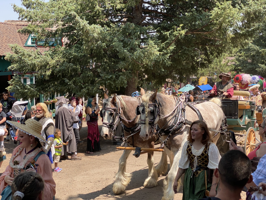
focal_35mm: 52
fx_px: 400
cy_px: 100
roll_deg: -1.0
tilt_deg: -8.6
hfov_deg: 36.8
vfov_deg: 28.0
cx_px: 133
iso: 20
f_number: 2
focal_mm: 6
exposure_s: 1/424
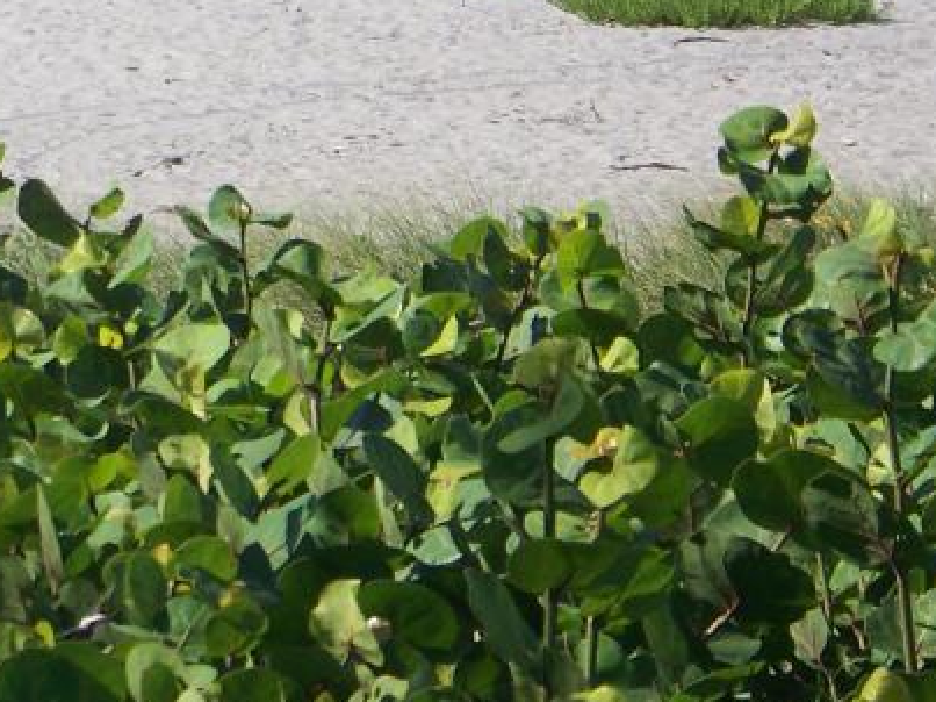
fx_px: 9407
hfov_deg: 5.7
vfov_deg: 4.3
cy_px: -174
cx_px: 5
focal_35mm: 348
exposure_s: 1/1000
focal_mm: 22.2
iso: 64
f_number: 3.2
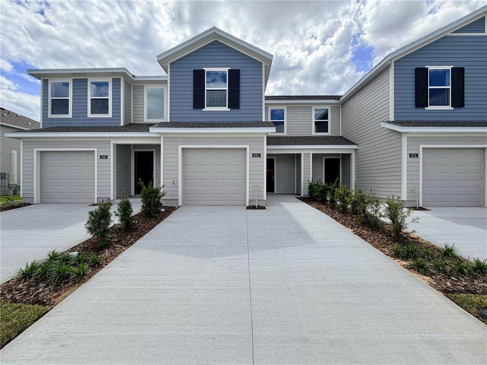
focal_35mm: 14
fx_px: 197
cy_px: 182
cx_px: 244
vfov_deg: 85.7
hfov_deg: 102.1
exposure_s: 1/1068
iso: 25
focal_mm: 2.22
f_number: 2.2
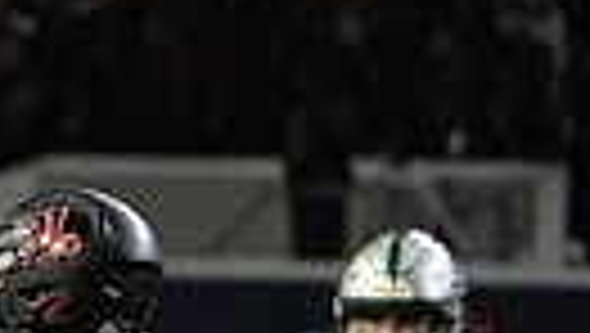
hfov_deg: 1.9
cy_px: 735
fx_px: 17853
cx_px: -622
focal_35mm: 1140
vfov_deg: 1.1
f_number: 5.6
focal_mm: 247
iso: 16000
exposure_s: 1/1250
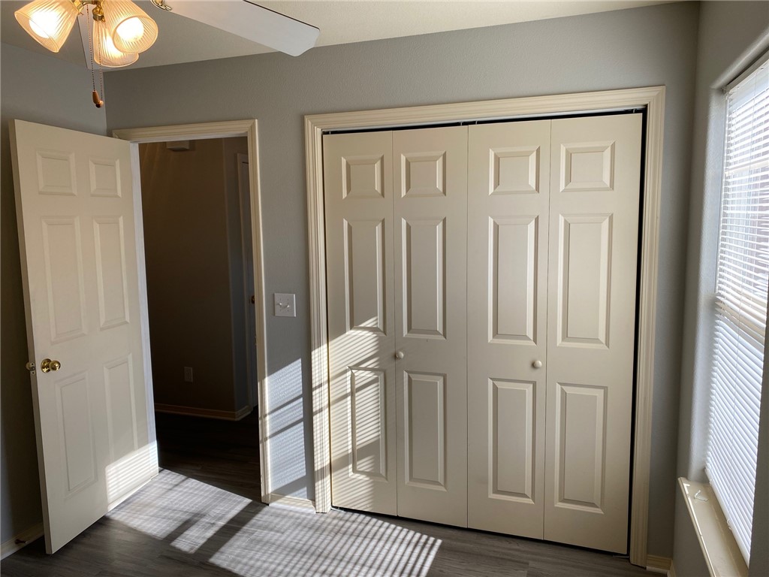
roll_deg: +0.7
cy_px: 288
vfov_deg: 53.1
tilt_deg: -6.9
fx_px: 578
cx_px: 384
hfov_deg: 67.3
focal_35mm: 26
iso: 32
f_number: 1.8
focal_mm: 4.25
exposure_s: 1/323
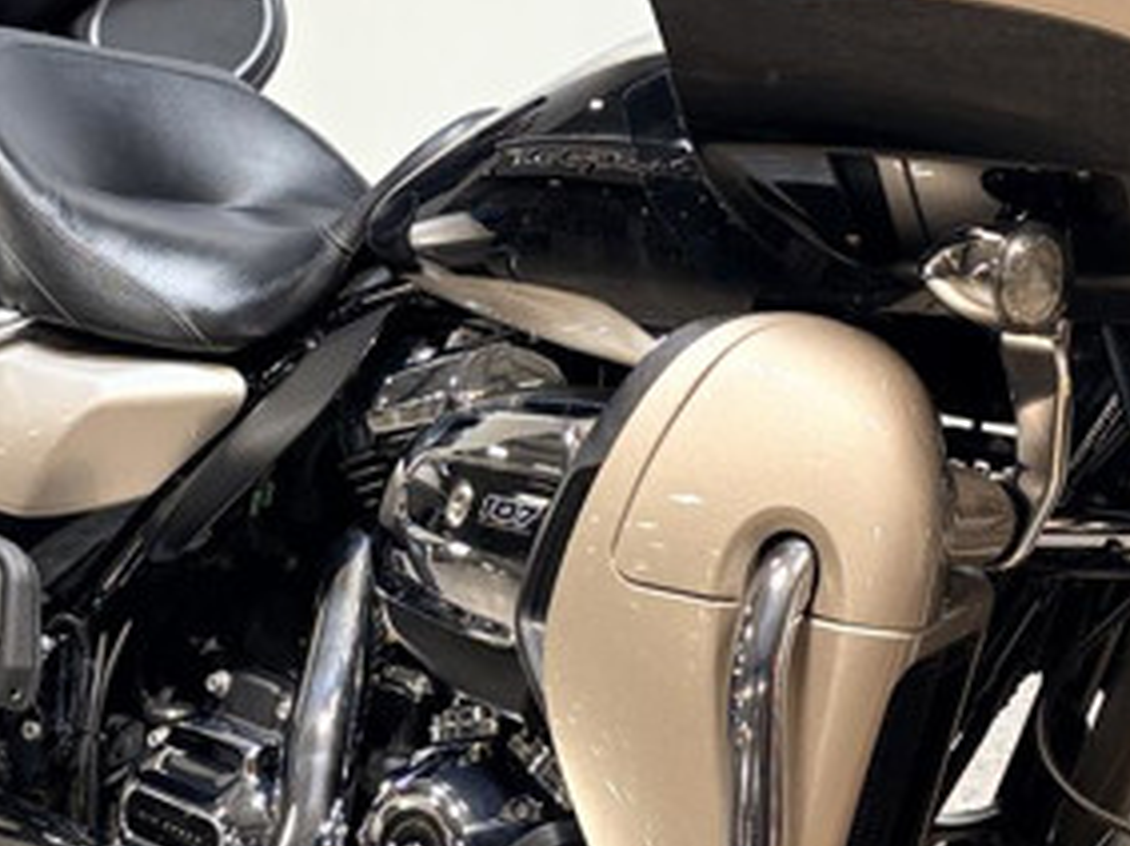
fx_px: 3198
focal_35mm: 98
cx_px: 557
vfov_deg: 15.1
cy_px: 399
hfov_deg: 20.0
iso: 50
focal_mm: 5.96
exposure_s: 1/120
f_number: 1.6
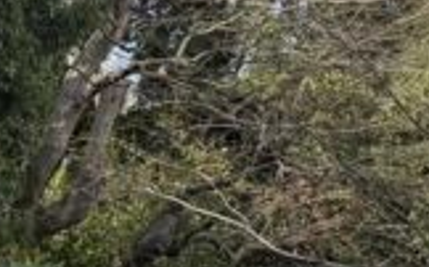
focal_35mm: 161
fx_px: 1881
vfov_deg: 7.7
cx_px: -169
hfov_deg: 12.5
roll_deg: -0.5
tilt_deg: +7.3
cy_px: 579
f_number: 1.78
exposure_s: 1/757
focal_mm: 6.76
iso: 100
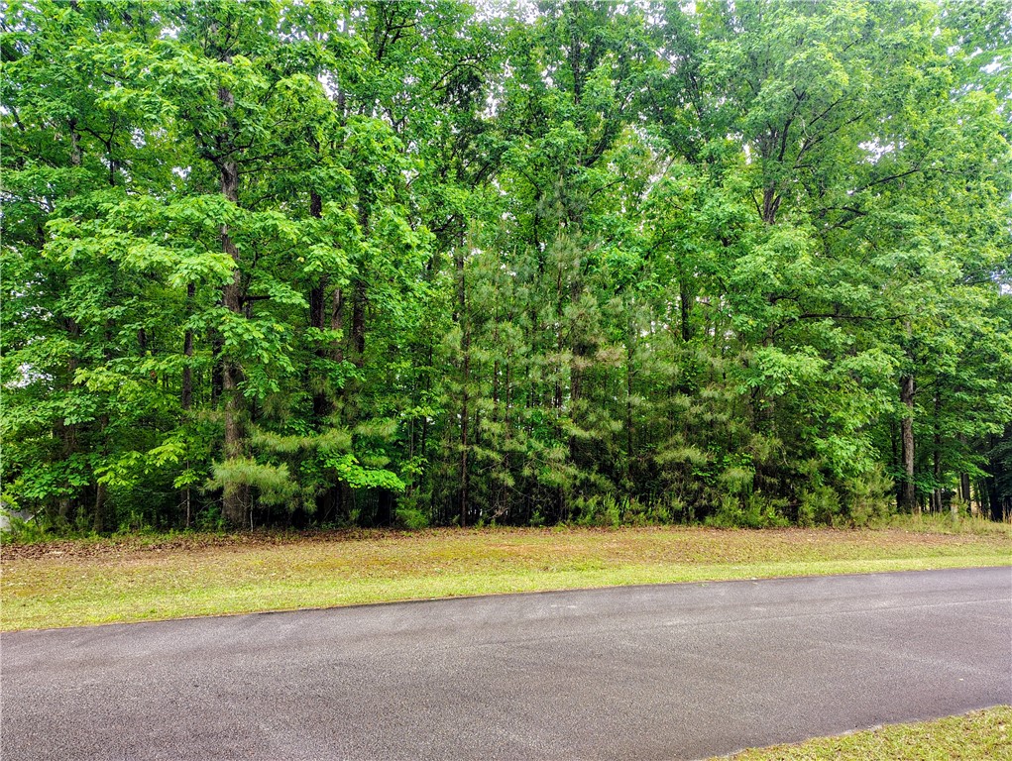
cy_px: 380
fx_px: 702
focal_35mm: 24
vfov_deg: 56.9
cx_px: 506
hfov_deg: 71.5
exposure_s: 1/120
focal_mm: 5.56
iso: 113
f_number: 1.8
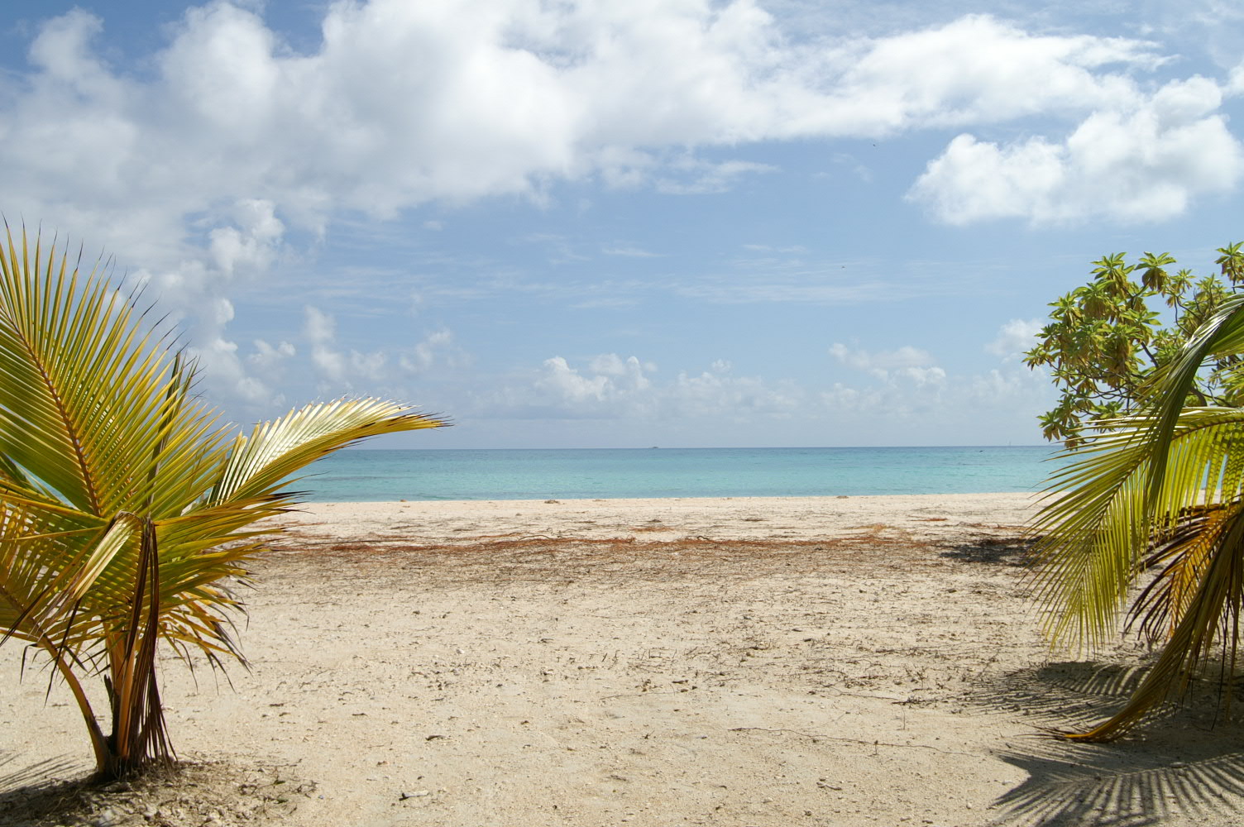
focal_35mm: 33
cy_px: 414
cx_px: 622
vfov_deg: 39.9
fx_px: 1139
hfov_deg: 57.3
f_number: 8
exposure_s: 1/800
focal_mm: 22
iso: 100
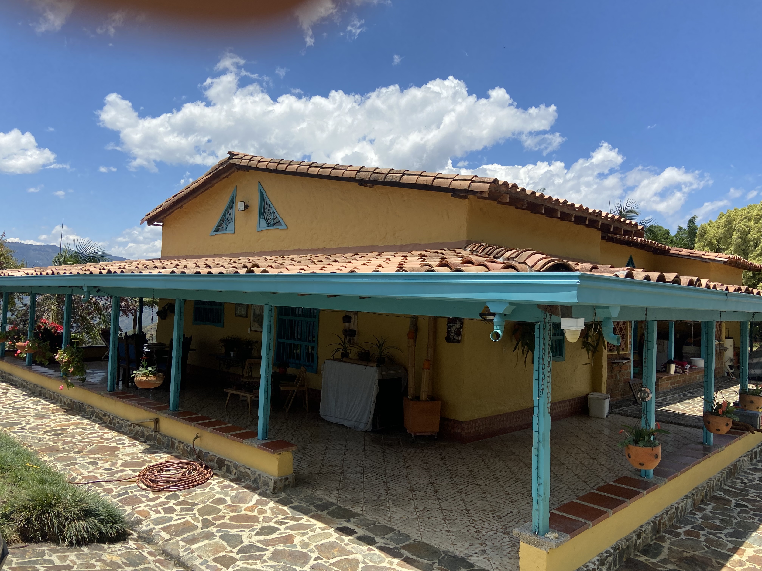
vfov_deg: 53.1
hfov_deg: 67.3
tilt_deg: -0.3
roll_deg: -1.5
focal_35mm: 26
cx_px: 381
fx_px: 572
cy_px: 286
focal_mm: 4.25
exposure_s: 1/2817
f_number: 1.8
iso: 32
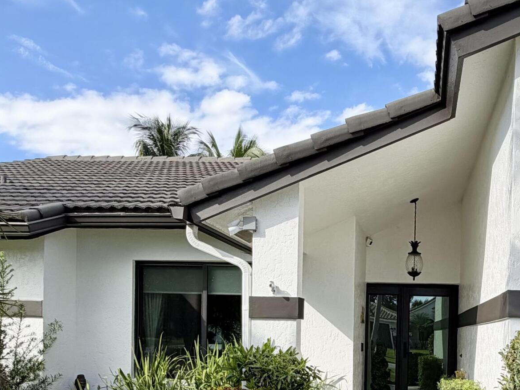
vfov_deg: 37.3
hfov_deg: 49.1
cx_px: 396
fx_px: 541
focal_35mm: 36
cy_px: 344
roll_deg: -0.9
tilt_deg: -0.1
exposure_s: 1/770
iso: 40
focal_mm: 2.22
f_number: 2.2
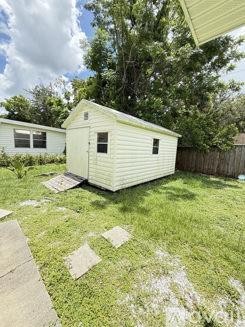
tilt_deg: -5.5
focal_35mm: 14
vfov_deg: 102.1
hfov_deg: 85.7
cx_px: 122
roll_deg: -2.7
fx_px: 132
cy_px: 164
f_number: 2.2
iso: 50
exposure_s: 1/545
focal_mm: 2.22
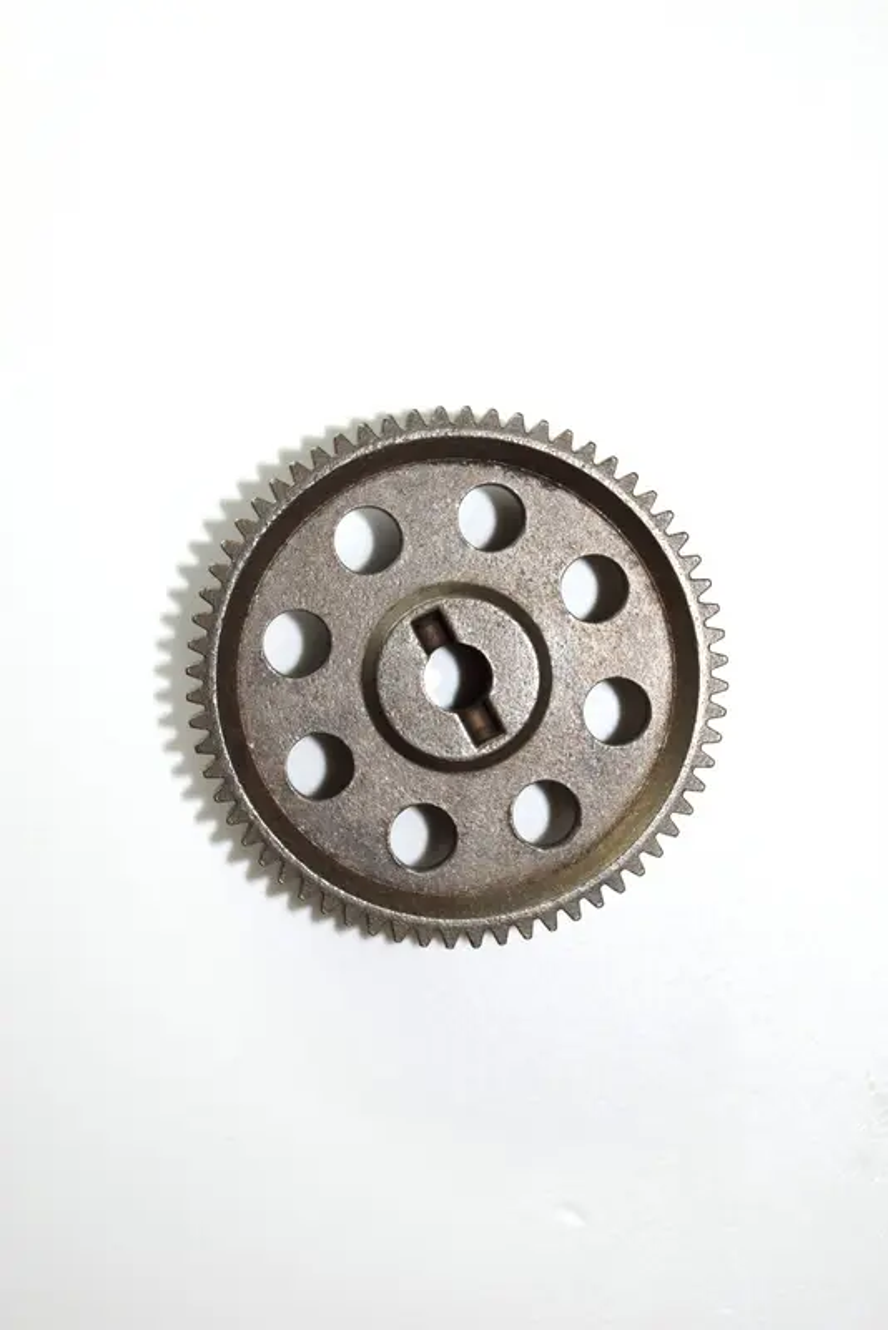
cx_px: 444
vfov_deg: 24.6
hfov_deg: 16.6
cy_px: 665
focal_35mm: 82
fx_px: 3050
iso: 100
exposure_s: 1/80
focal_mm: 55
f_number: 5.6
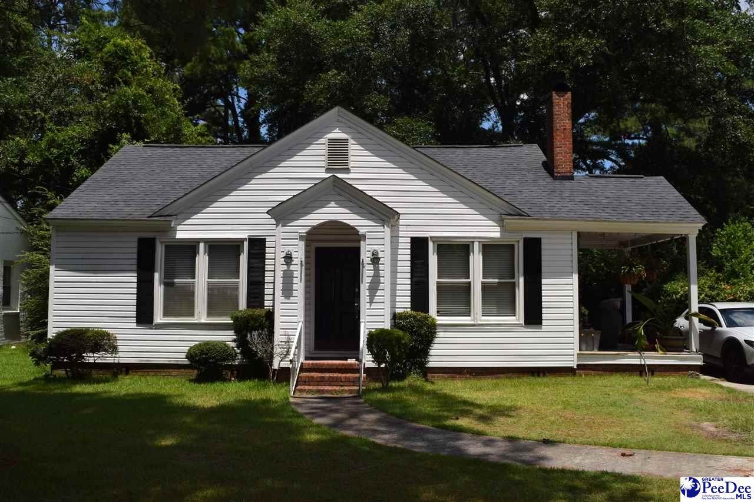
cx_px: 377
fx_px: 691
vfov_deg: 40.0
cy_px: 251
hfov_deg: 57.2
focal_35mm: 33
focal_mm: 22
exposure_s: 1/200
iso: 100
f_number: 11
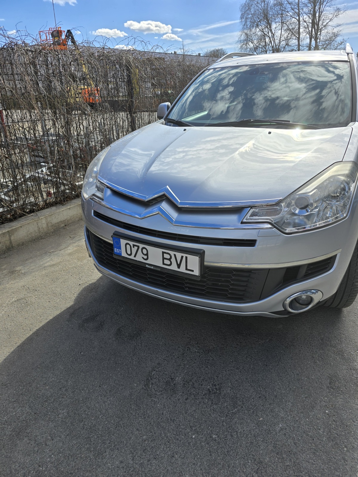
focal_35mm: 23
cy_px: 238
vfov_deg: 73.9
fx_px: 317
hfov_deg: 58.9
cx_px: 179
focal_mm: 6.3
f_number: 1.7
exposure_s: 1/1154
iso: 12
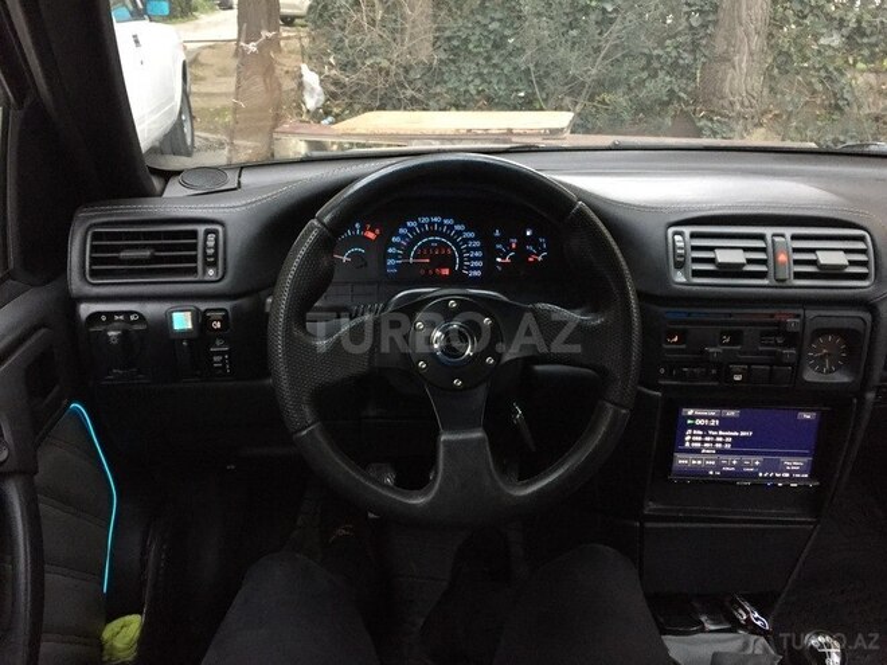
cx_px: 444
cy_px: 332
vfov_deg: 48.2
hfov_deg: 61.7
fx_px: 743
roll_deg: +2.9
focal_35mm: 29
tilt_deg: -22.5
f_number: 2.2
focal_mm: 4.15
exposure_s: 1/17
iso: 320
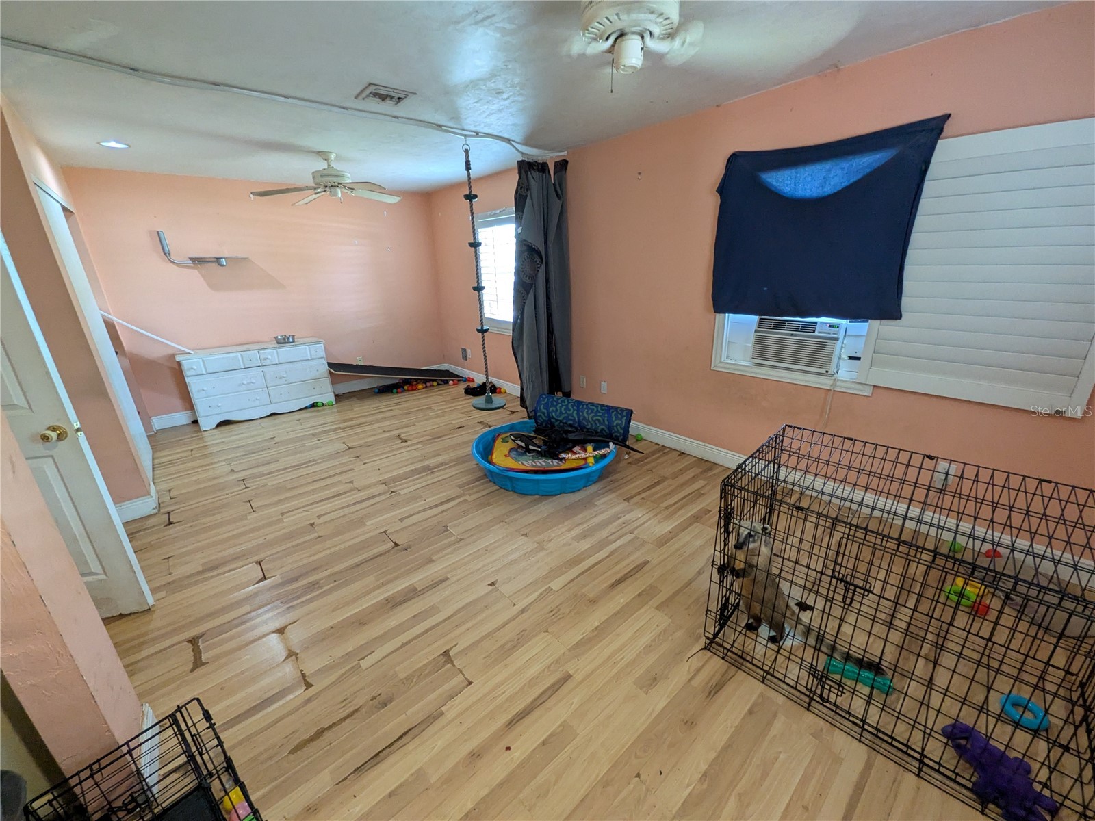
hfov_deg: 102.1
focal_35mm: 14
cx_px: 548
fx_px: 443
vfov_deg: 85.7
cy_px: 410
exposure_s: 1/30
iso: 266
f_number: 2.2
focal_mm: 1.85
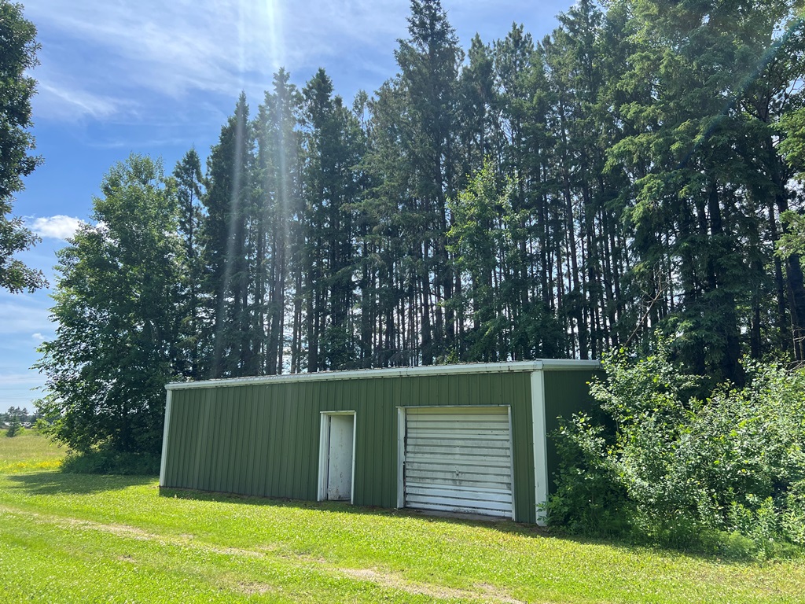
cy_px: 302
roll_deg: -0.1
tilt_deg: +12.7
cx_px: 402
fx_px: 605
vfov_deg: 53.1
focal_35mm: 26
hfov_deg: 67.3
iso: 50
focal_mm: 5.7
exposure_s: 1/1724
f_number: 1.5
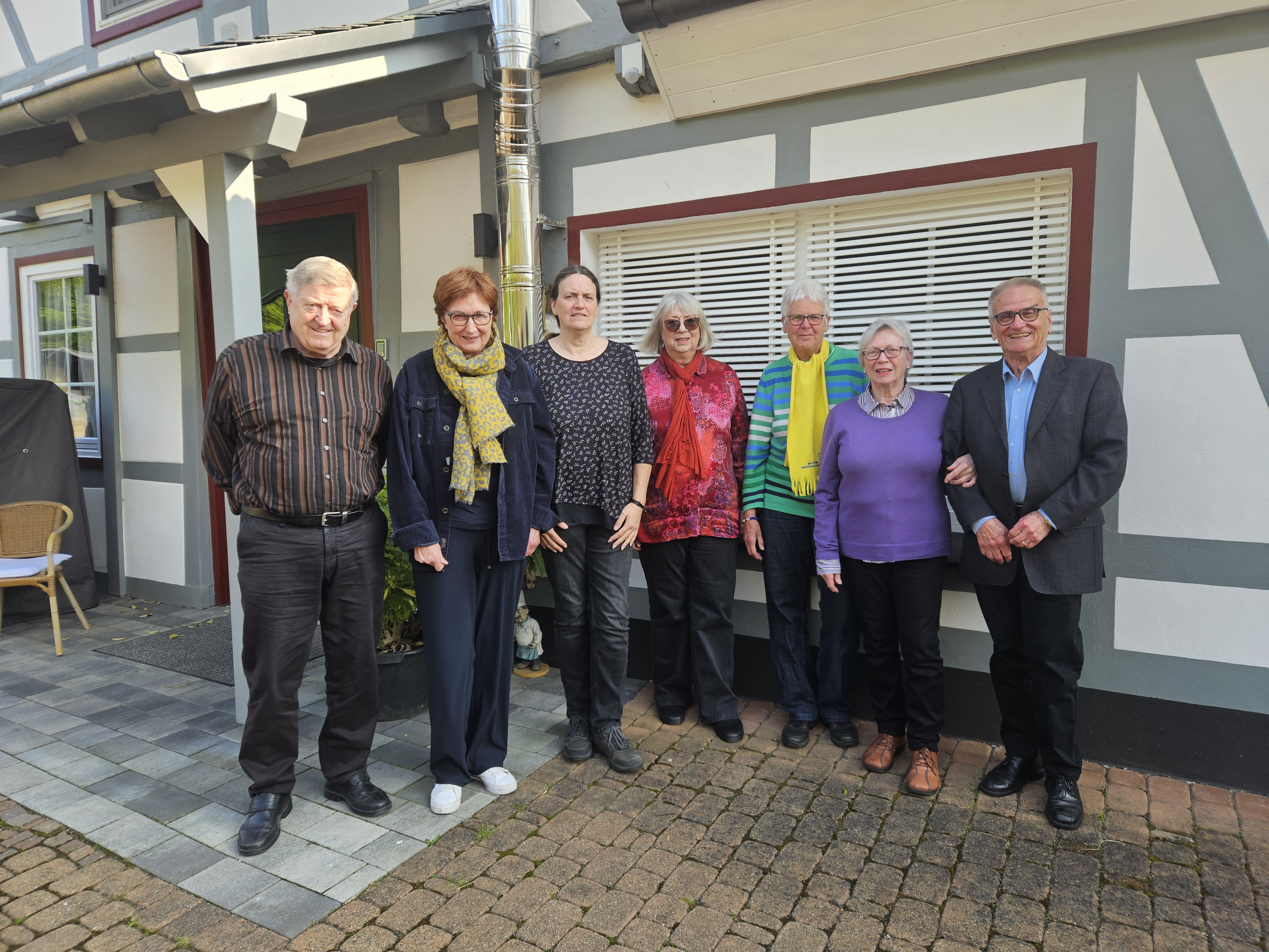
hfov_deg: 73.9
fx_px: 843
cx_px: 634
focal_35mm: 23
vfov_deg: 58.9
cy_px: 476
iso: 25
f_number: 1.8
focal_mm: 5.4
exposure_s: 1/263
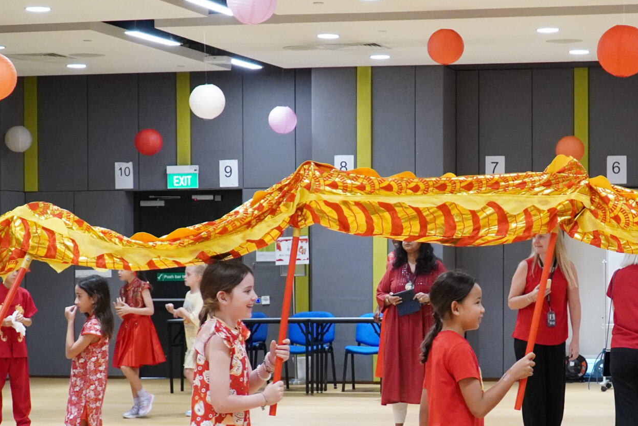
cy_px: 326
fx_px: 1702
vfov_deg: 14.2
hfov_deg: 21.0
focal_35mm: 96
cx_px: 492
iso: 3200
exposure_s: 1/250
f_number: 4
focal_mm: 31
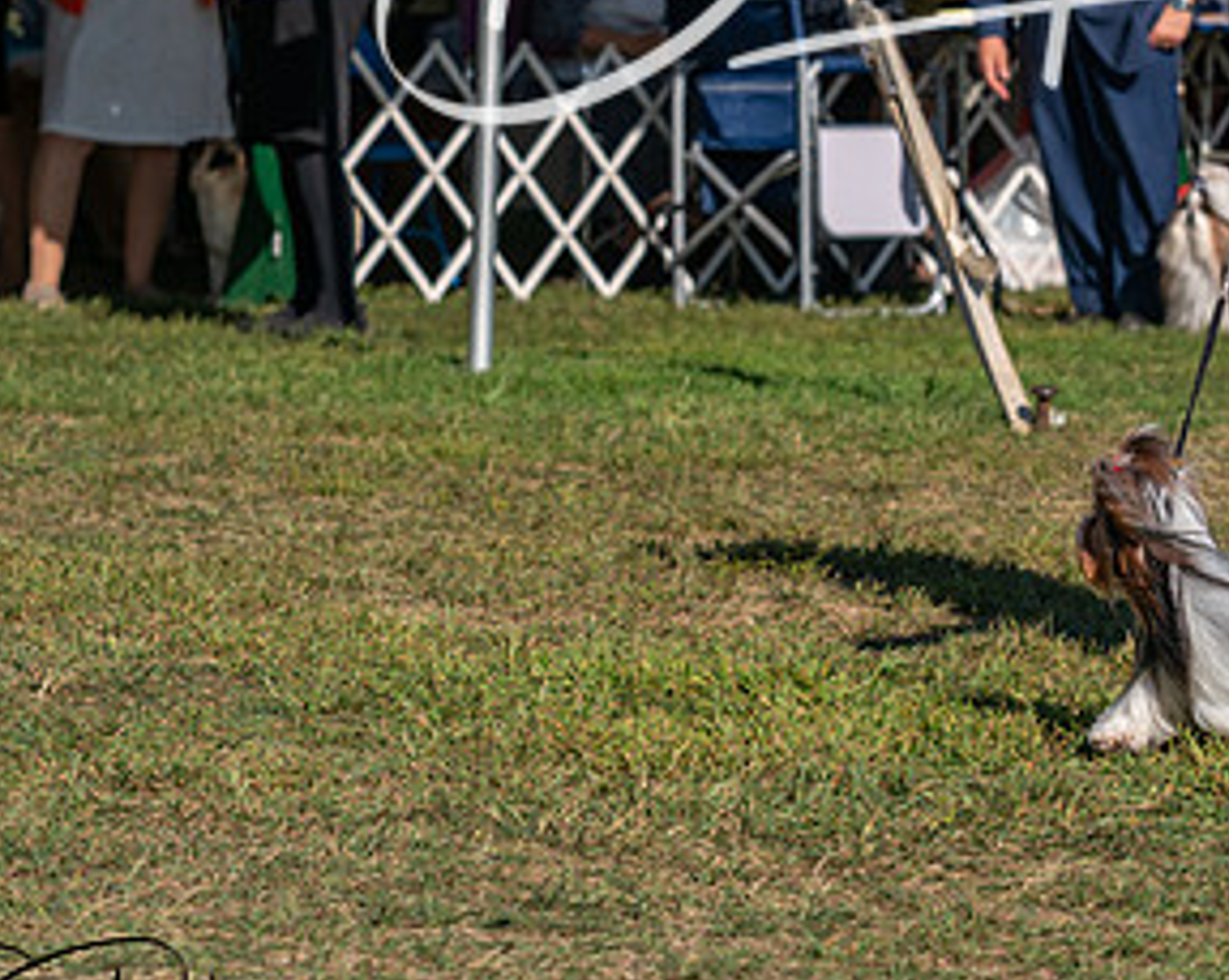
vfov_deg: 7.3
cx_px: 1098
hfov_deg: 9.2
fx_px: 7631
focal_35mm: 210
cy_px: 214
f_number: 4.5
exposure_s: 1/1250
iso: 100
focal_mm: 95
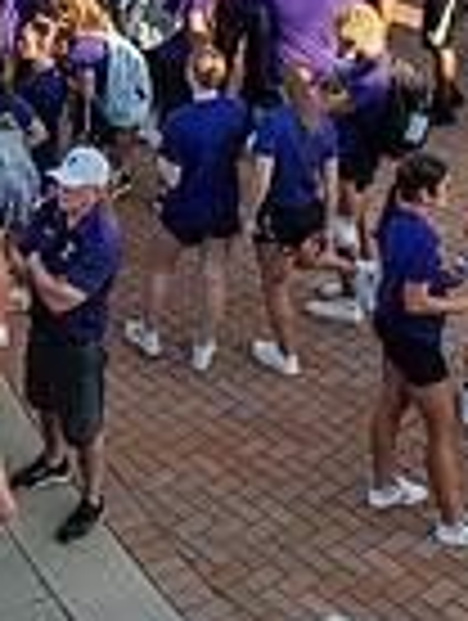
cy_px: -151
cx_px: -212
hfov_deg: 14.4
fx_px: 1743
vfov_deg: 18.9
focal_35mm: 97
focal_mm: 24
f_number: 4.5
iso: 160
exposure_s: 1/500
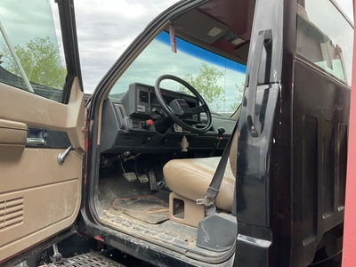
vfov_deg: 48.2
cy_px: 134
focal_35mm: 29
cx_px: 178
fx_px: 298
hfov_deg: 61.7
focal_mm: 3
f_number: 1.8
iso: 20
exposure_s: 1/231
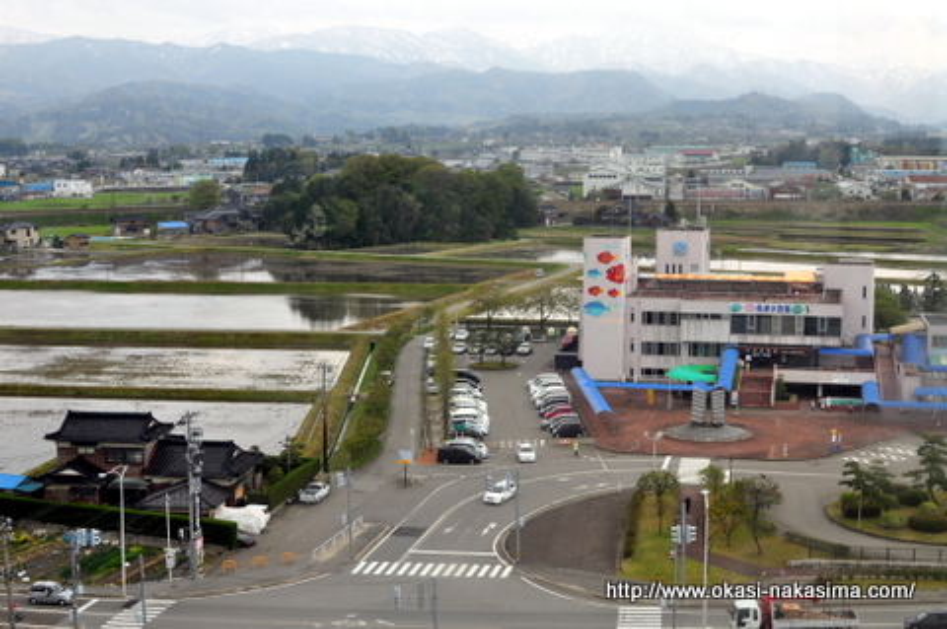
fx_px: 1380
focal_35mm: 52
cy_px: 314
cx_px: 474
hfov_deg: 37.9
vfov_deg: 25.7
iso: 200
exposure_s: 1/40
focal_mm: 35
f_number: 16
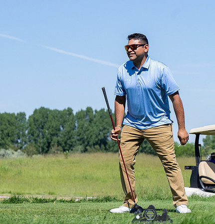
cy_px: 73
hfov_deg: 10.2
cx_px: 228
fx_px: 1189
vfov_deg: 10.8
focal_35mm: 166
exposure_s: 1/4000
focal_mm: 94
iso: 1000
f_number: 5.6
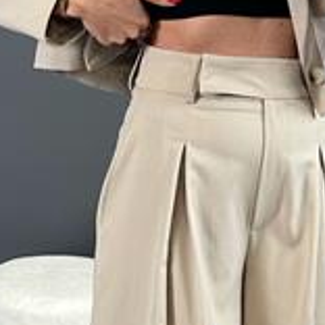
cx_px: 251
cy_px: 102
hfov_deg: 13.6
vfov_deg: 13.6
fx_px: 1360
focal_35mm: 128
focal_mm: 6.86
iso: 100
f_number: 1.78
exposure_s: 1/100
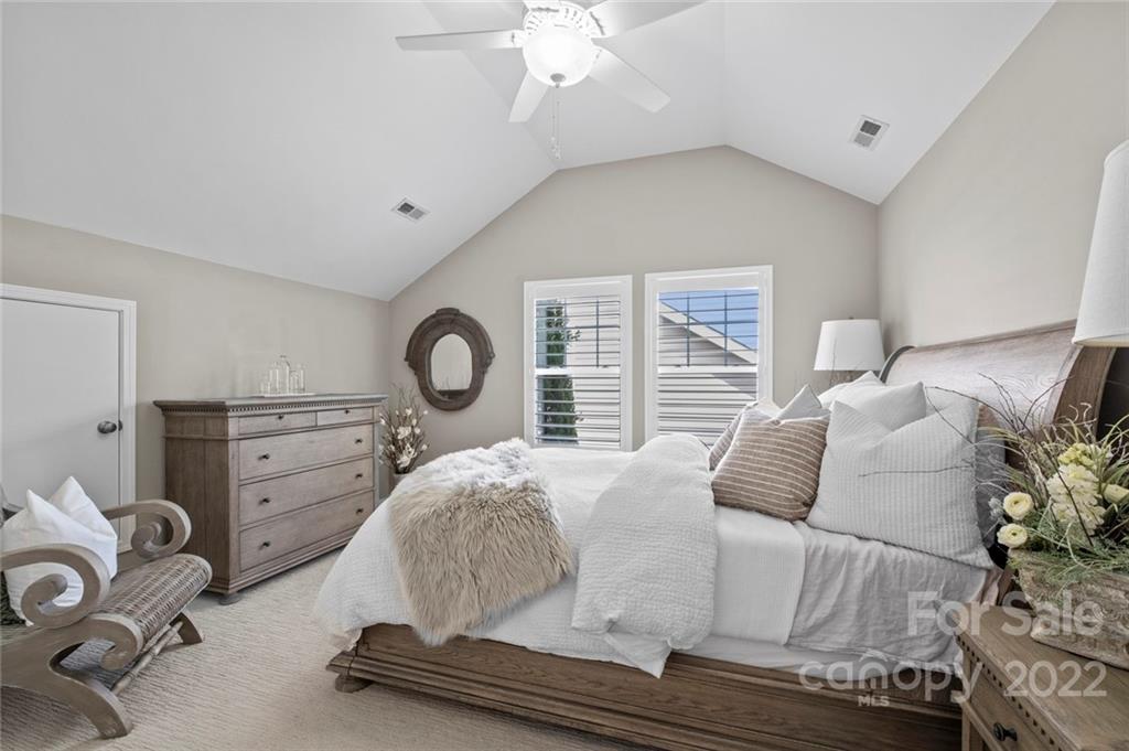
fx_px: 470
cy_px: 376
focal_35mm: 15
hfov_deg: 100.4
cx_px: 564
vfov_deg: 77.2
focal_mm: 10
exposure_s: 1/5
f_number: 9
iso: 500
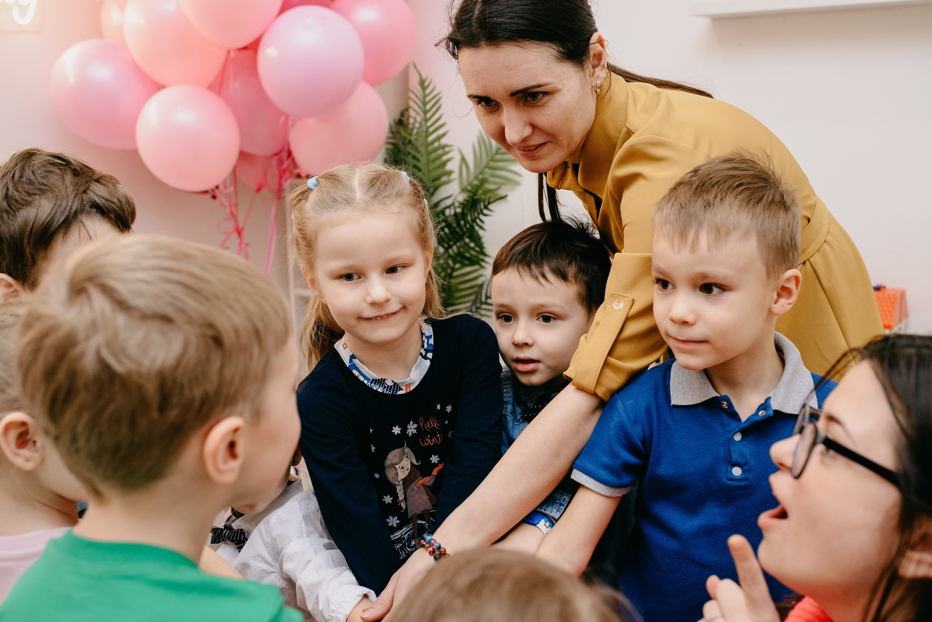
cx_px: 484
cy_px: 304
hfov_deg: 50.7
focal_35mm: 38
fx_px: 984
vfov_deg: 35.1
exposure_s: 1/160
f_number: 3.5
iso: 400
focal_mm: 35
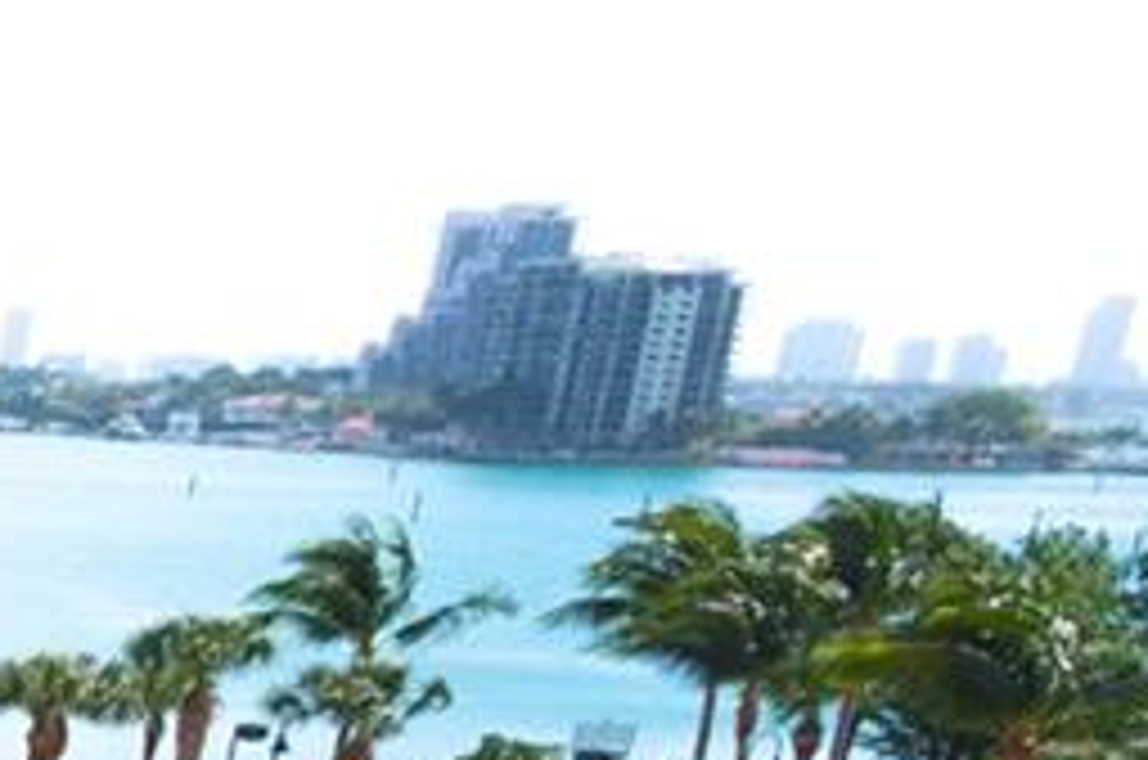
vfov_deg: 14.5
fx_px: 2801
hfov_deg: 13.8
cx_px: -1787
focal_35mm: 88
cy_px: 1131
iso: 100
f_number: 7.1
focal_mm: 14
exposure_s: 1/400
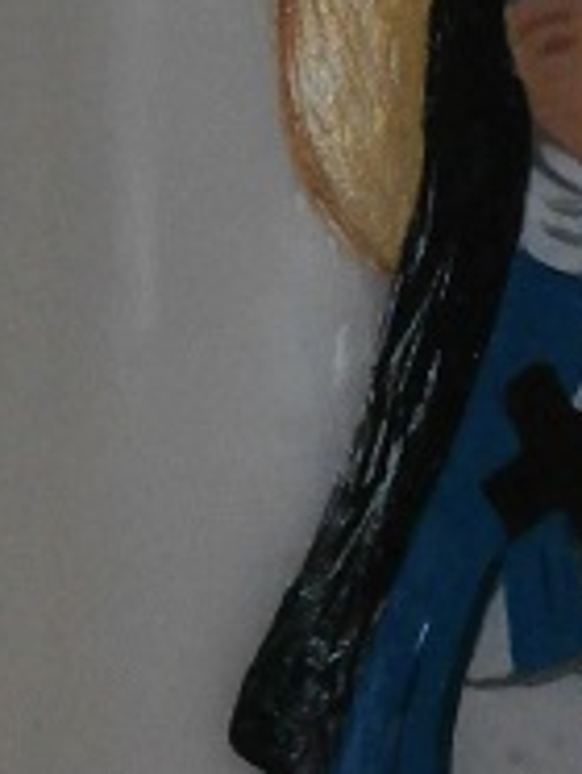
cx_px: 615
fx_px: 4205
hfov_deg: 7.9
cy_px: 445
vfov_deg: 10.5
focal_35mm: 188
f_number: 3.9
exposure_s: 1/30
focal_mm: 6.67
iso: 400
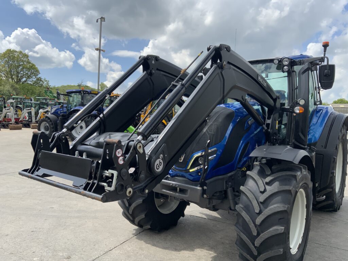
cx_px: 174
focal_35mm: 29
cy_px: 130
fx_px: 292
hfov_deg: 61.7
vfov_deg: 48.2
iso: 16
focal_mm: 3
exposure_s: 1/1786
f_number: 1.8
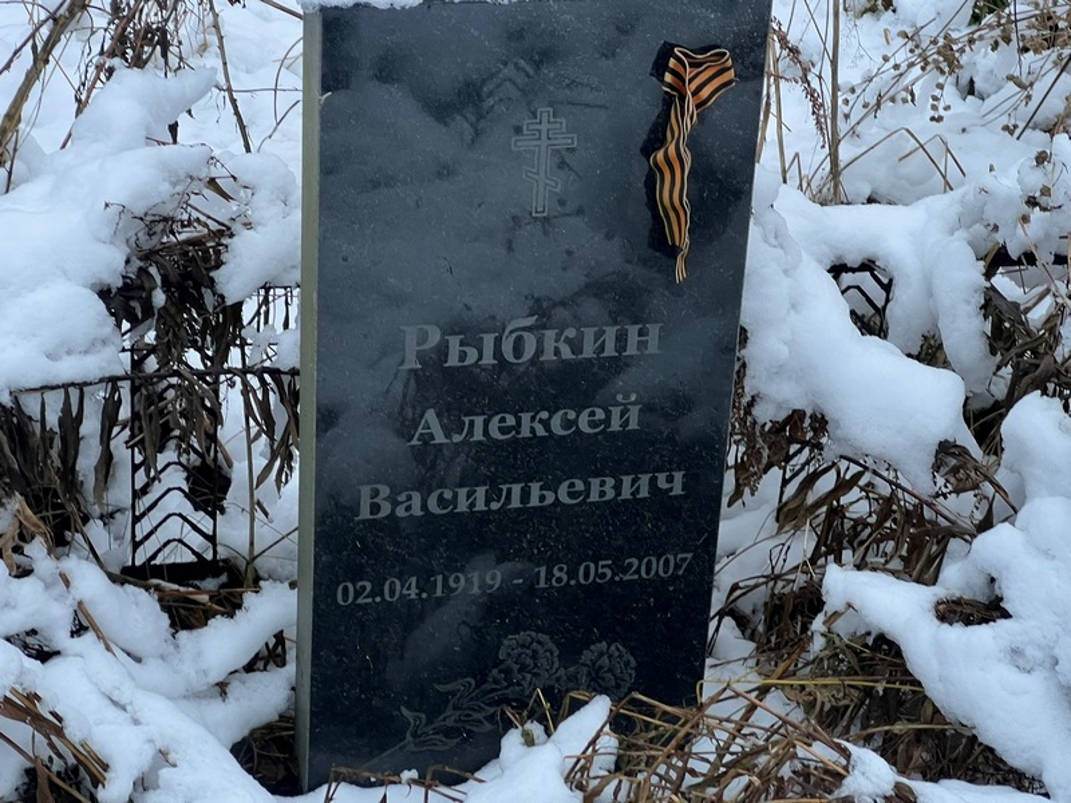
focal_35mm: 77
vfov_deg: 19.1
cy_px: 402
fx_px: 2382
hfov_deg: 25.3
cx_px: 536
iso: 200
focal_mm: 9
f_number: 2.8
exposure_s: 1/61
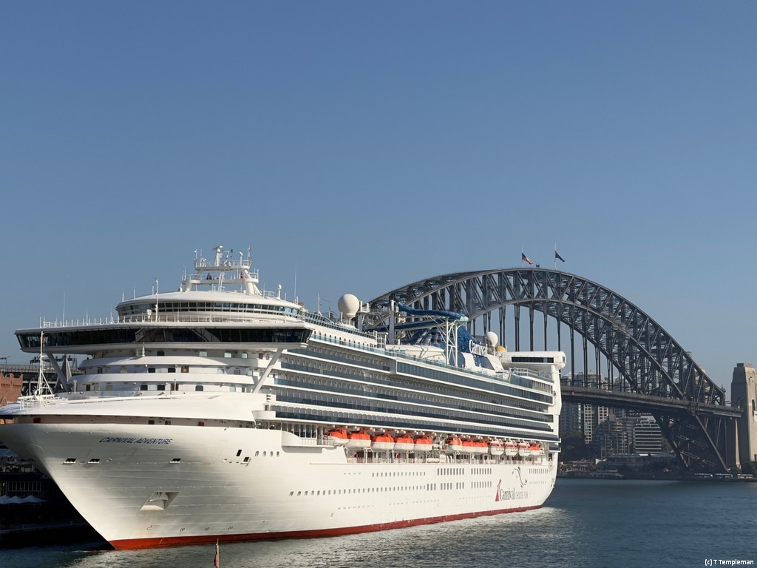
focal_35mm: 48
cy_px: 284
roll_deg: +0.0
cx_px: 378
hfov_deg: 39.7
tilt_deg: +6.9
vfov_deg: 30.3
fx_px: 1050
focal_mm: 6.76
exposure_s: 1/9901
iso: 80
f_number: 1.78
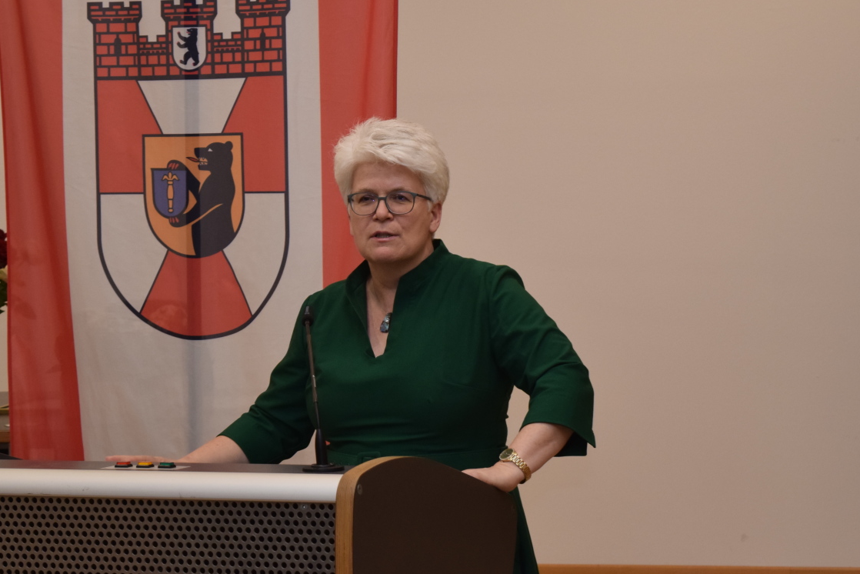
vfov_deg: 12.4
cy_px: 243
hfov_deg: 18.5
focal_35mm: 111
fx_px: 2644
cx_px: 392
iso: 800
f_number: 5.6
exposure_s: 1/100
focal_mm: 55
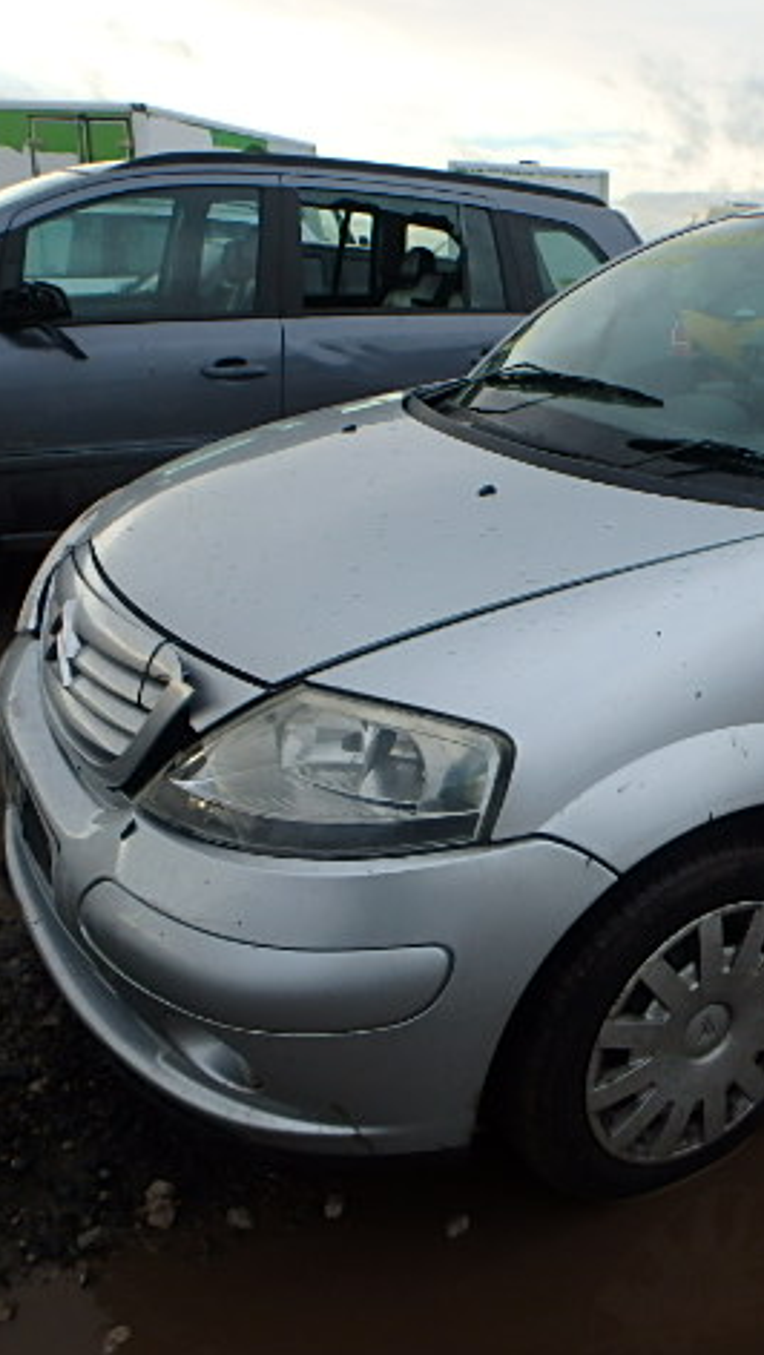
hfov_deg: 35.3
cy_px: 678
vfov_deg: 62.6
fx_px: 1115
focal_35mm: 31
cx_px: 709
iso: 125
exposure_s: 1/320
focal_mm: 3.7
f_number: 3.5
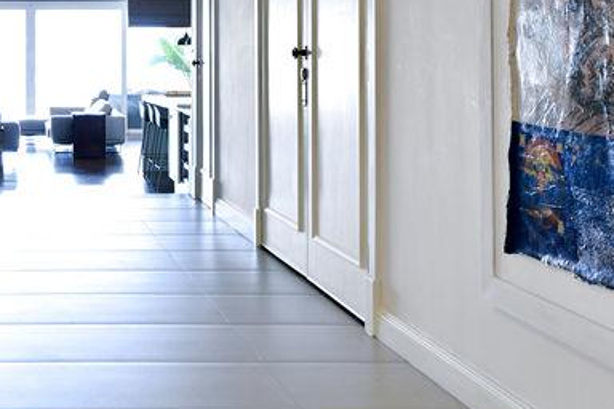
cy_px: 77
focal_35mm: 64
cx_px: -13
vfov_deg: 21.0
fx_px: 1091
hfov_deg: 29.2
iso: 200
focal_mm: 24
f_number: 4.5
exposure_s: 1/13
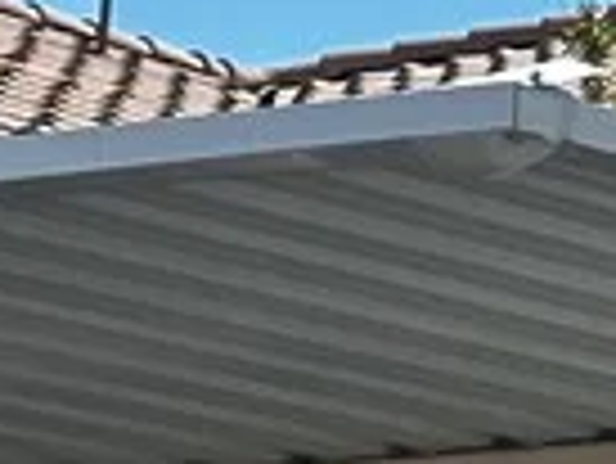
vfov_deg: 4.2
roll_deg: -2.4
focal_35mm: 358
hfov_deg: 5.2
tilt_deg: +13.1
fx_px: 6376
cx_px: 1983
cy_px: 104
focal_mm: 6.86
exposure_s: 1/3876
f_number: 1.78
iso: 64
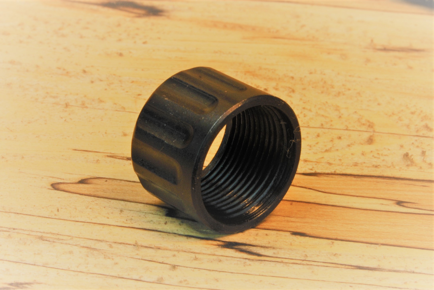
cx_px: 217
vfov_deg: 16.6
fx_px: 996
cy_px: 145
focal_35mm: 82
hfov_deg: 24.6
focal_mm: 55
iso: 200
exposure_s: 1/13
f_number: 22
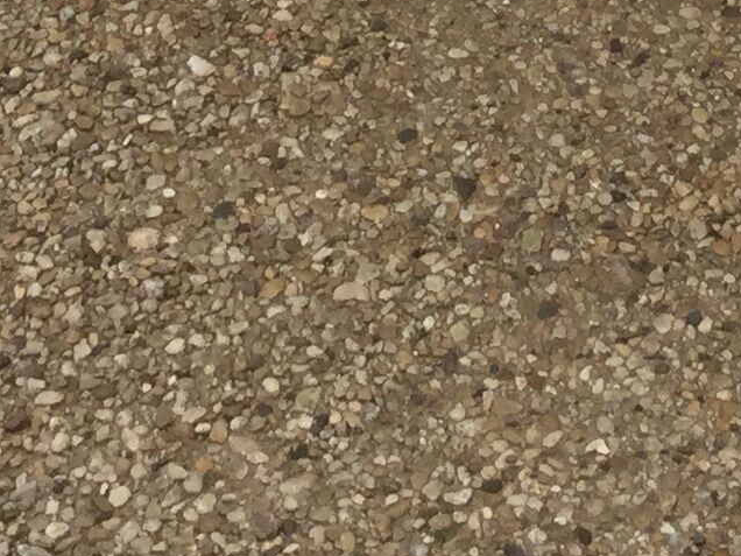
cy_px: -717
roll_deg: +1.8
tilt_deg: -24.3
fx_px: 3404
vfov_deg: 8.6
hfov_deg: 12.3
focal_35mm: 159
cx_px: 726
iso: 25
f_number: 2.4
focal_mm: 3.3
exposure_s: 1/599
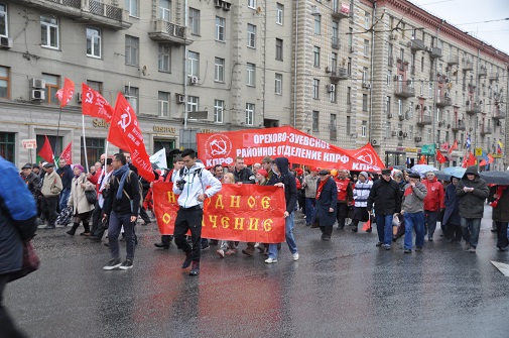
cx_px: 254
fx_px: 678
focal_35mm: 48
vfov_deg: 28.0
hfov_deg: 41.2
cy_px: 169
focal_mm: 32
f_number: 6.3
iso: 200
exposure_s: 1/40
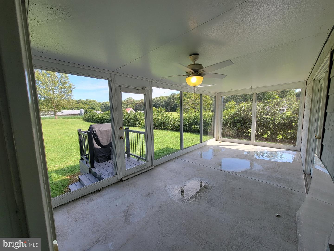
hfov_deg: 106.2
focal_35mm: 13
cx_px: 167
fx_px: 125
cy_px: 126
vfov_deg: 89.9
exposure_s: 1/222
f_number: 2.2
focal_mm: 2.2
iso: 50
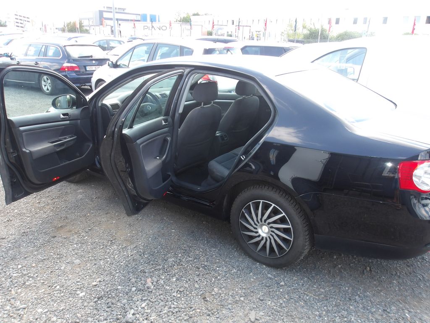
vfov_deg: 51.4
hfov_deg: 65.3
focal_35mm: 27
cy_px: 162
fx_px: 335
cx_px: 215
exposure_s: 1/121
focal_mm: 4.9
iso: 100
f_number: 3
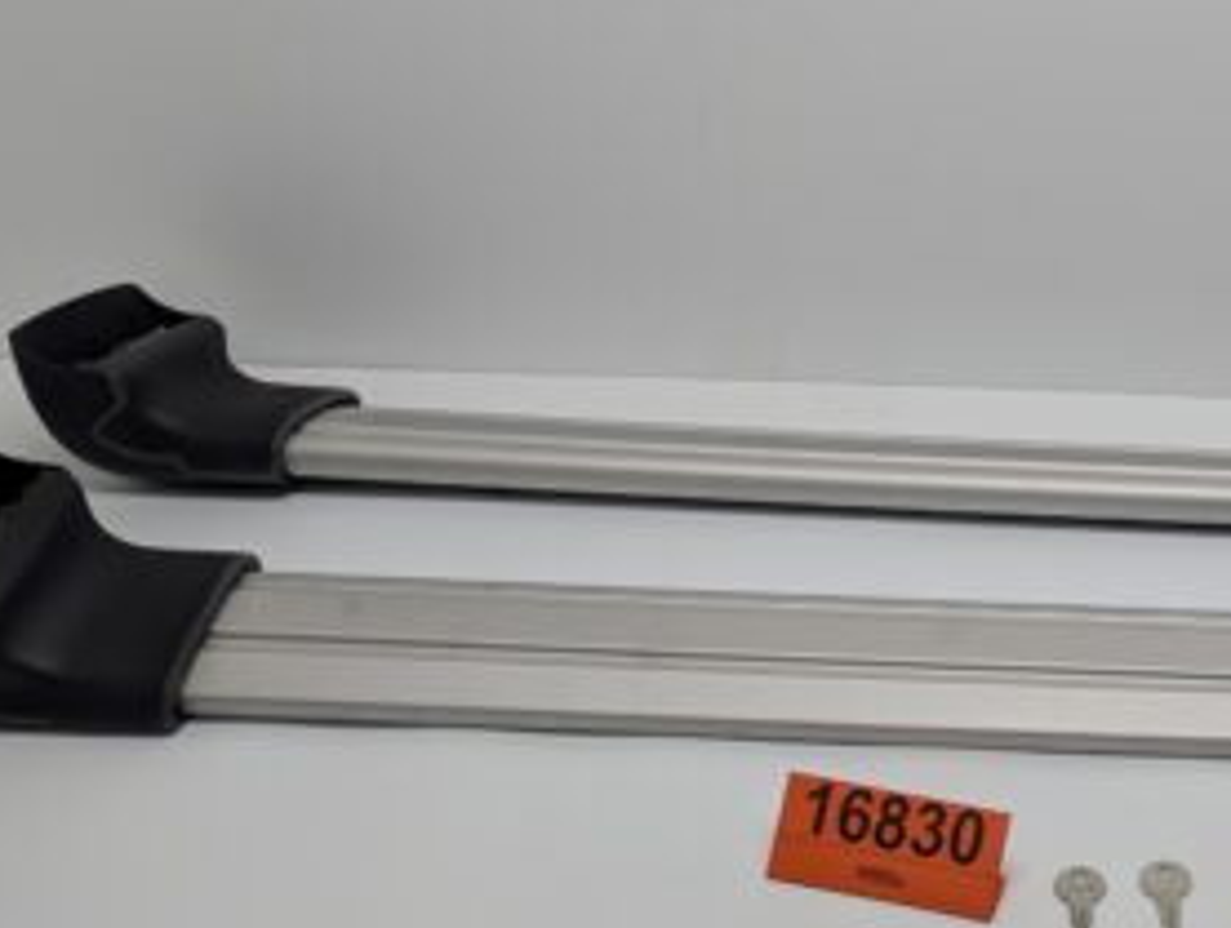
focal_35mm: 52
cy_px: 124
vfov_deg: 27.3
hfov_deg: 35.0
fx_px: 1853
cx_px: 1071
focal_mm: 6.81
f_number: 1.85
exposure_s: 1/100
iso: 44
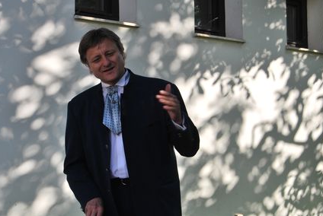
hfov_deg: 22.1
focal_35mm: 92
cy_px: 109
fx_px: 827
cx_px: 138
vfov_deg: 14.9
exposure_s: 1/200
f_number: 7.1
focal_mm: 52
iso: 100
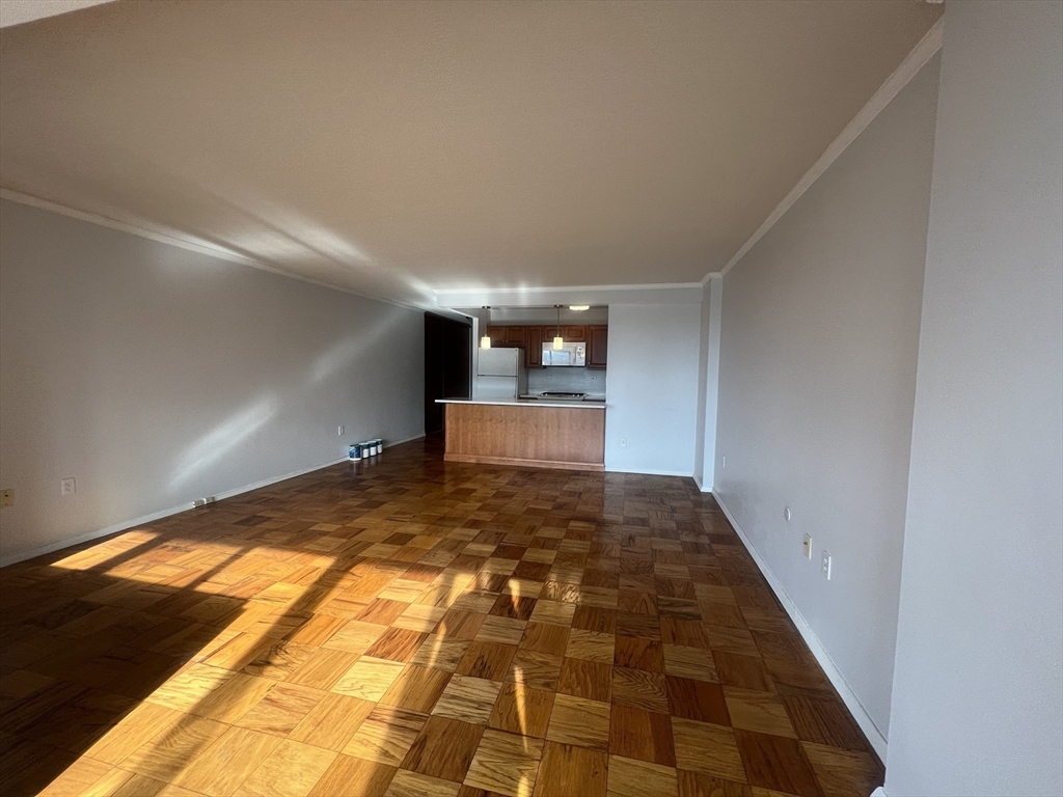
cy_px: 398
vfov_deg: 89.9
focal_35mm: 13
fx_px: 399
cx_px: 532
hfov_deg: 106.2
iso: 80
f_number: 1.8
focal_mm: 1.57
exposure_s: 1/120
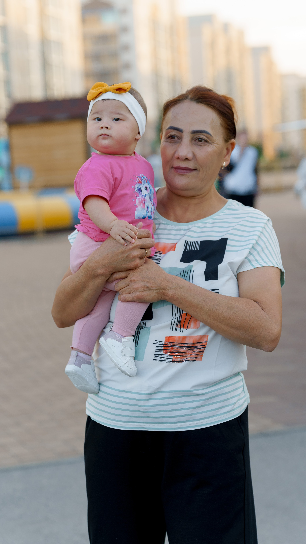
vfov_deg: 23.9
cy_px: 275
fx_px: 1284
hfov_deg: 13.6
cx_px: 169
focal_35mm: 89
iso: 320
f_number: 3.5
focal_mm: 84
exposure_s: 1/200
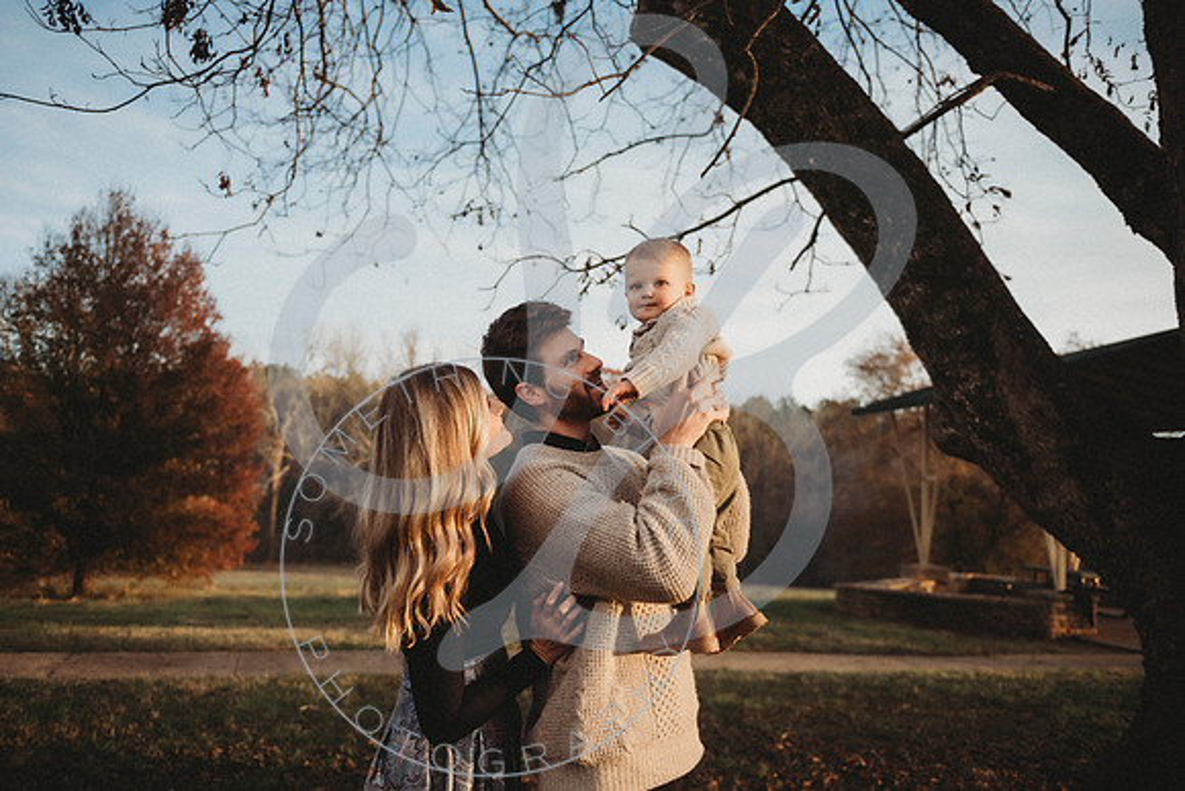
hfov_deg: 61.5
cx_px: 566
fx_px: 996
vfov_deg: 43.3
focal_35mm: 30
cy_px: 397
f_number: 2.8
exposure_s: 1/500
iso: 100
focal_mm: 28
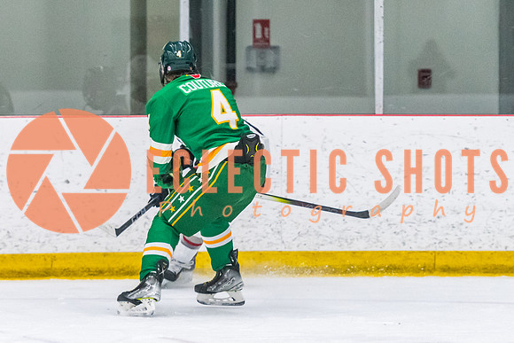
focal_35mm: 299
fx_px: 4266
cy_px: 162
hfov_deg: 6.9
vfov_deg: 4.6
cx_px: 223
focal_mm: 135
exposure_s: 1/800
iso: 4000
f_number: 2.8
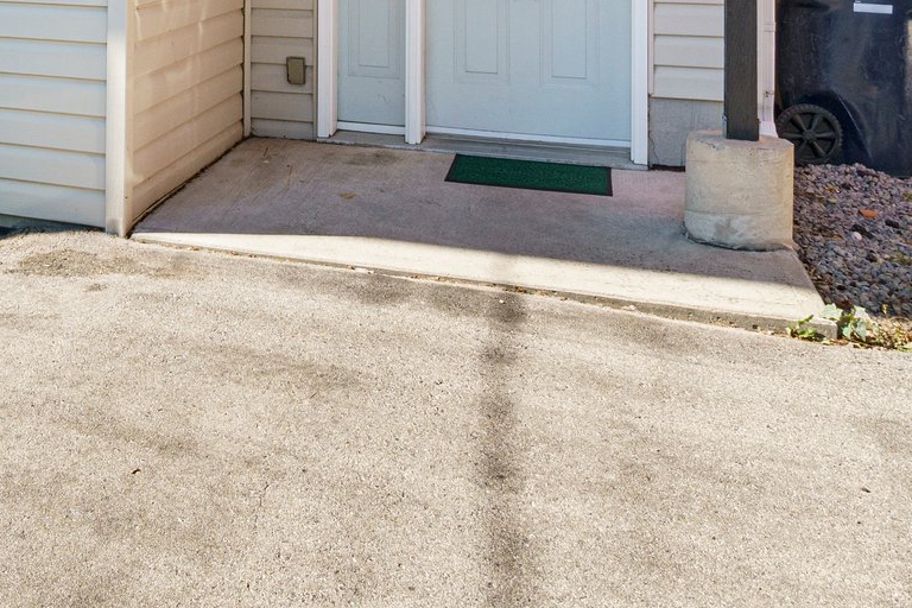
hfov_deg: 45.5
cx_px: 156
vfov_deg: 28.9
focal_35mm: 40
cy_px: -123
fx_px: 1013
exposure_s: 1/160
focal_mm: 10
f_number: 10
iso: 640
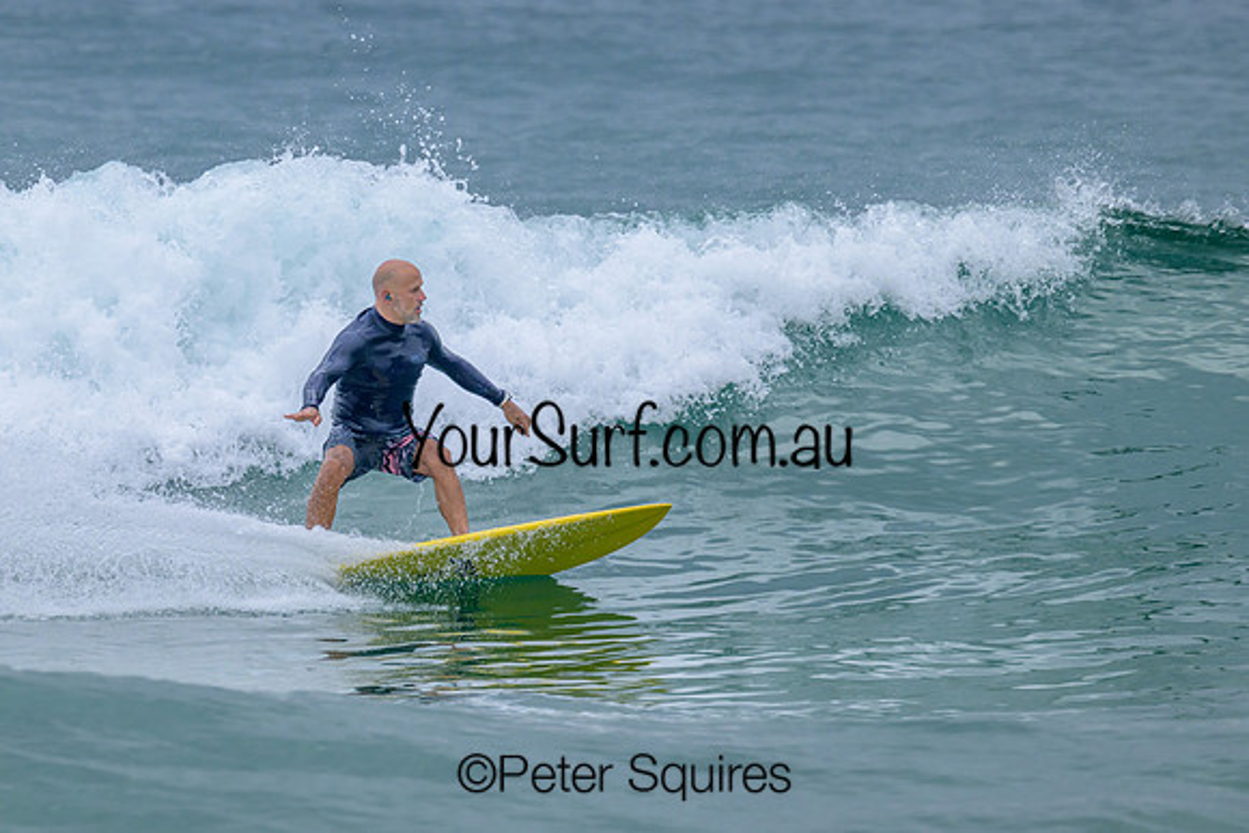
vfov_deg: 1.8
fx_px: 26191
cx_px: 487
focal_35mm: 755
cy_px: 359
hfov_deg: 2.7
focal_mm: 600
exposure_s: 1/2000
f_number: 11
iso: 900
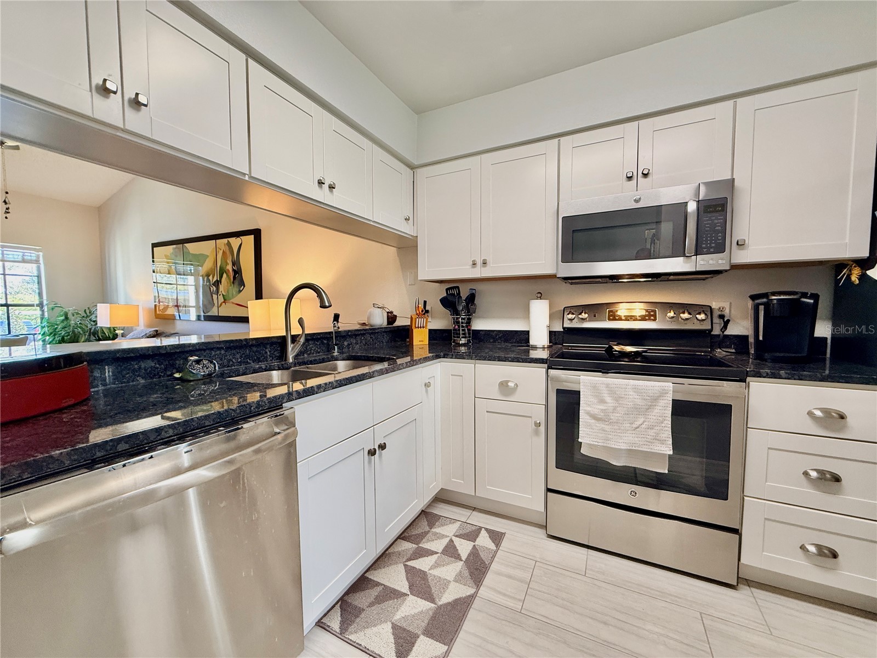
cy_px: 329
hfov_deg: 102.1
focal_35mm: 14
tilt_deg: -2.8
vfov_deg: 85.7
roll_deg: +0.3
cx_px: 438
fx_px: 355
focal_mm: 2.22
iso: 200
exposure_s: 1/60
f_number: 2.2
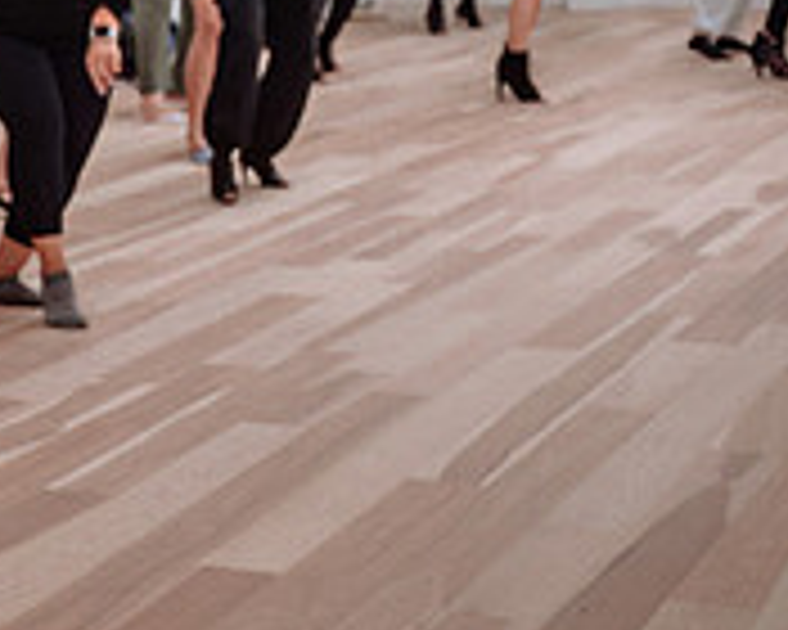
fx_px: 2822
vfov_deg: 12.7
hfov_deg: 15.0
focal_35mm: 121
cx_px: -315
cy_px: 259
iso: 1600
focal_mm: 39
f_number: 2.8
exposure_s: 1/200
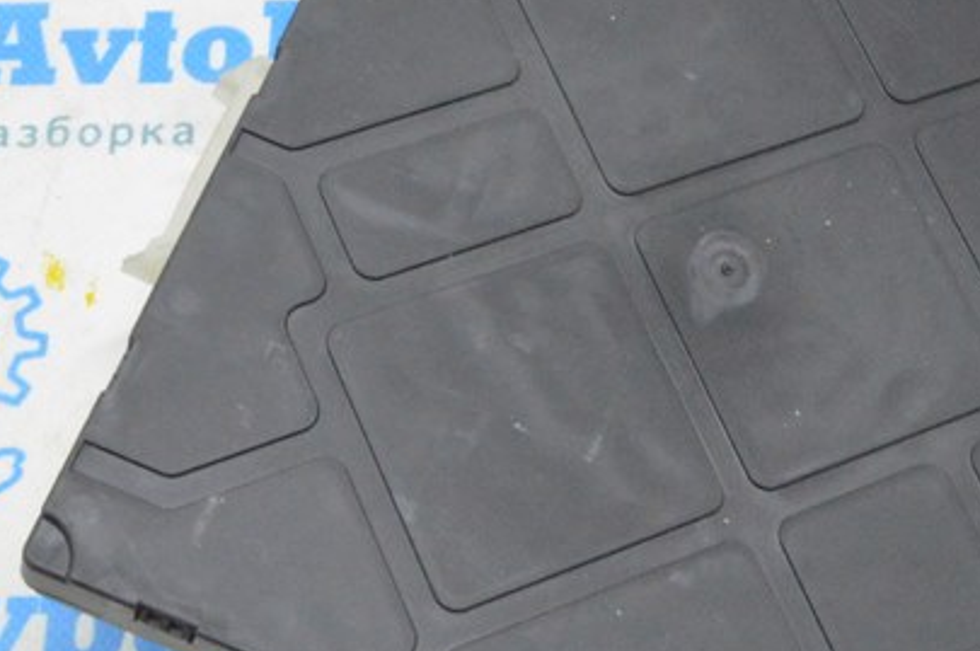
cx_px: 607
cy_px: 226
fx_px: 2373
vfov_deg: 15.6
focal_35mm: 87
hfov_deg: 23.3
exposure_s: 1/15
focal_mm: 23
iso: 6400
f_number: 20
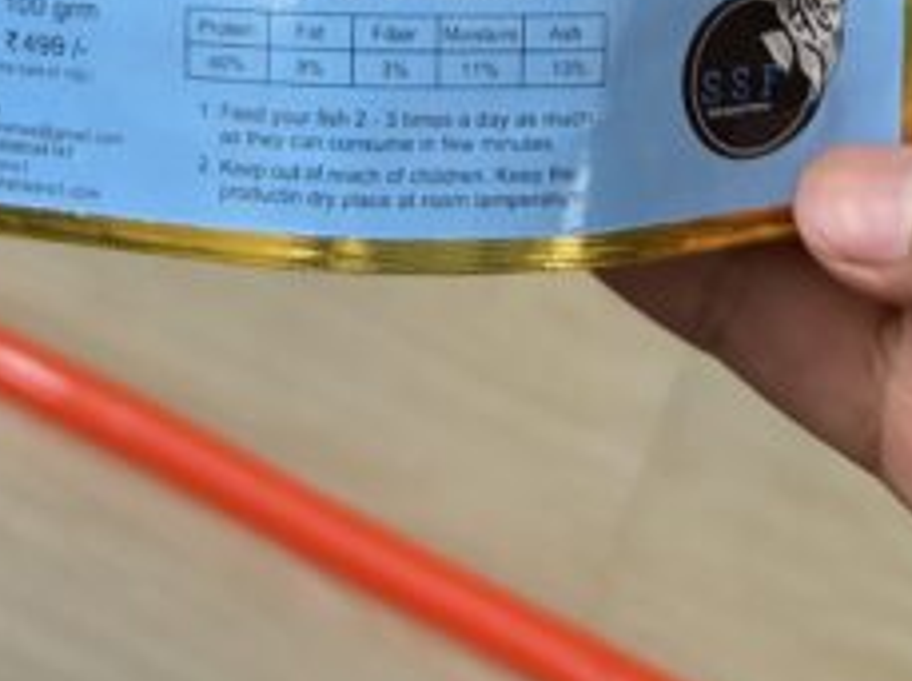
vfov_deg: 13.9
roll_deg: -3.5
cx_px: 494
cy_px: -637
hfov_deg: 21.6
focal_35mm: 91
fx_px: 2394
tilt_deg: -42.3
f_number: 1.6
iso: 320
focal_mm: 5.96
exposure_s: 1/50
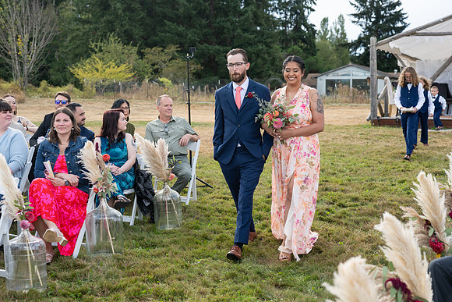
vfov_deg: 23.8
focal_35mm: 57
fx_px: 716
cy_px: 151
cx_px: 226
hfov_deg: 35.0
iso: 400
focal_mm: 57
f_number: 4.5
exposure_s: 1/800
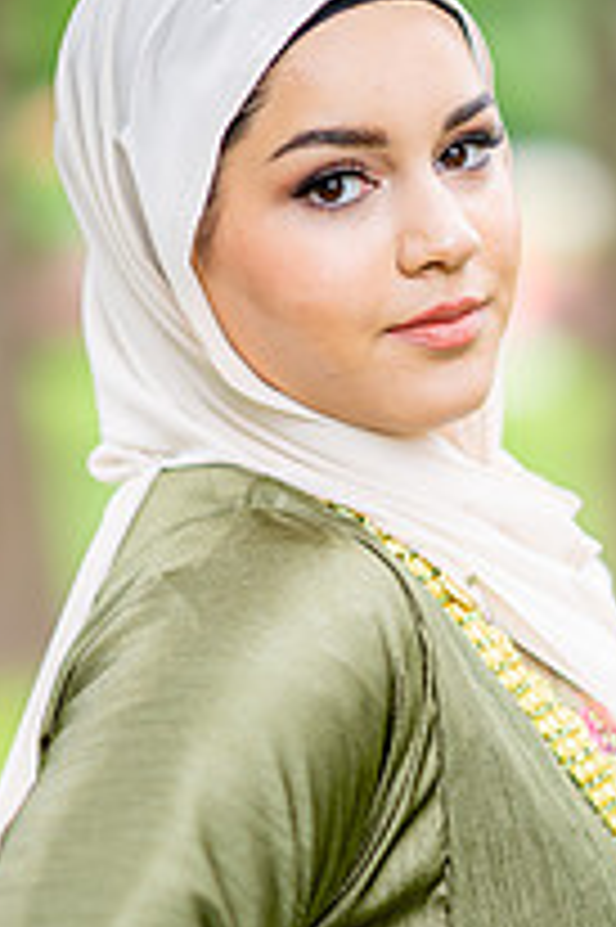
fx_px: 4782
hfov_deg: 7.4
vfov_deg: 11.0
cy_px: 774
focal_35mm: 186
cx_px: 310
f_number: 1.4
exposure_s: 1/640
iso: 100
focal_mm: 85
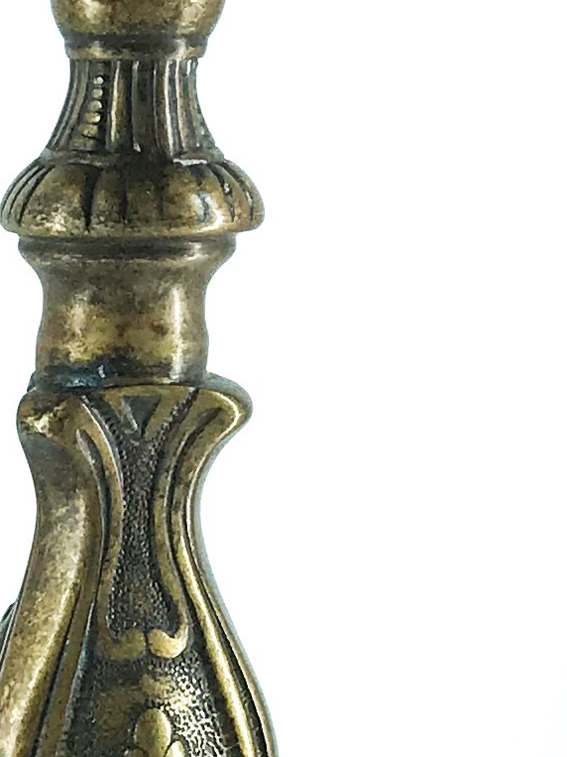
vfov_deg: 12.8
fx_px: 3233
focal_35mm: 148
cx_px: -474
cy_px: 1063
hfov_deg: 9.5
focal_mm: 3.99
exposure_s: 1/595
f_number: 1.8
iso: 20
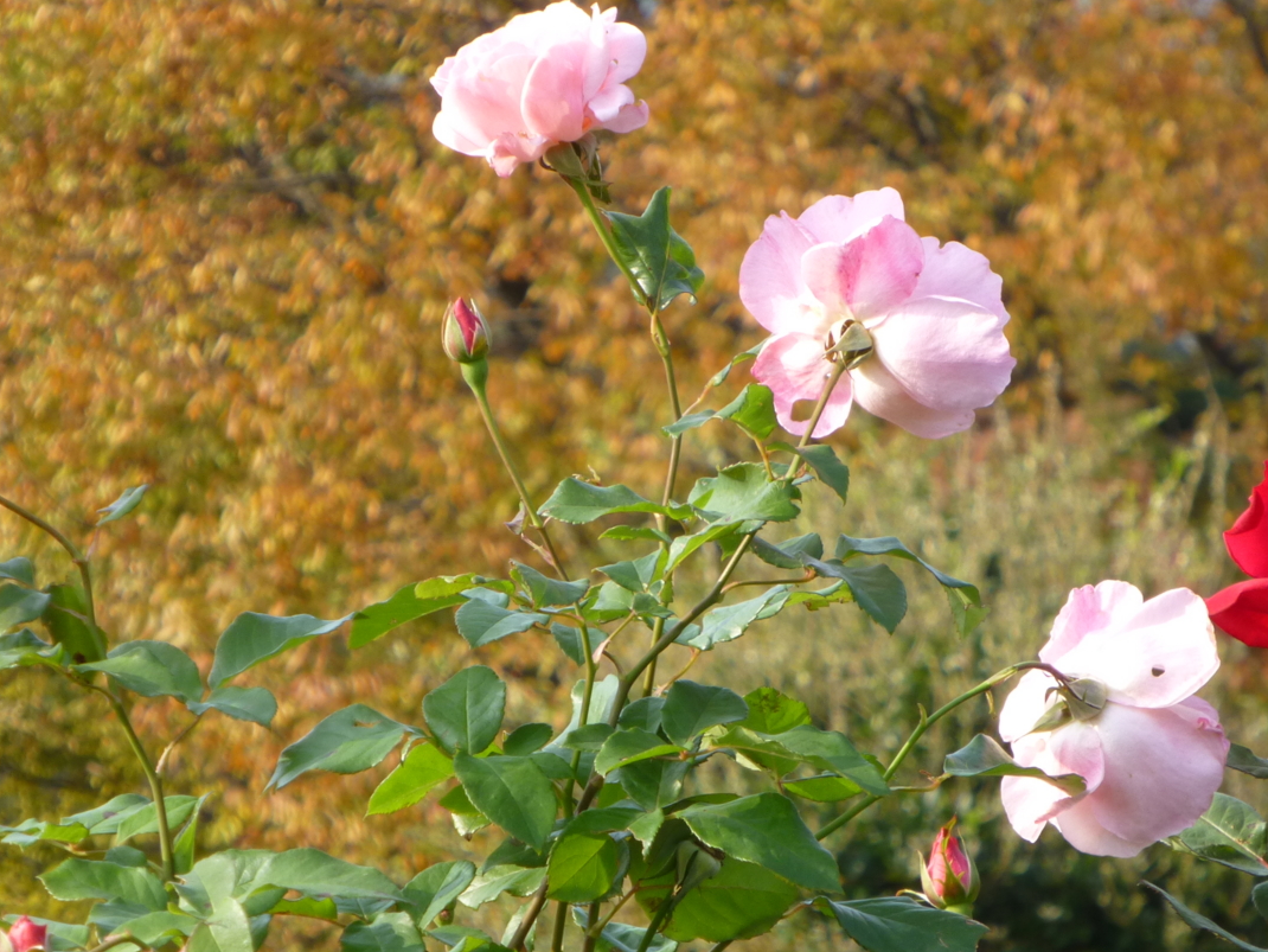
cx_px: 700
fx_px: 11724
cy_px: 443
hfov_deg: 6.2
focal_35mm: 320
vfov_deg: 4.6
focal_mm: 38.2
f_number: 5.6
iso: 100
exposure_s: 1/125
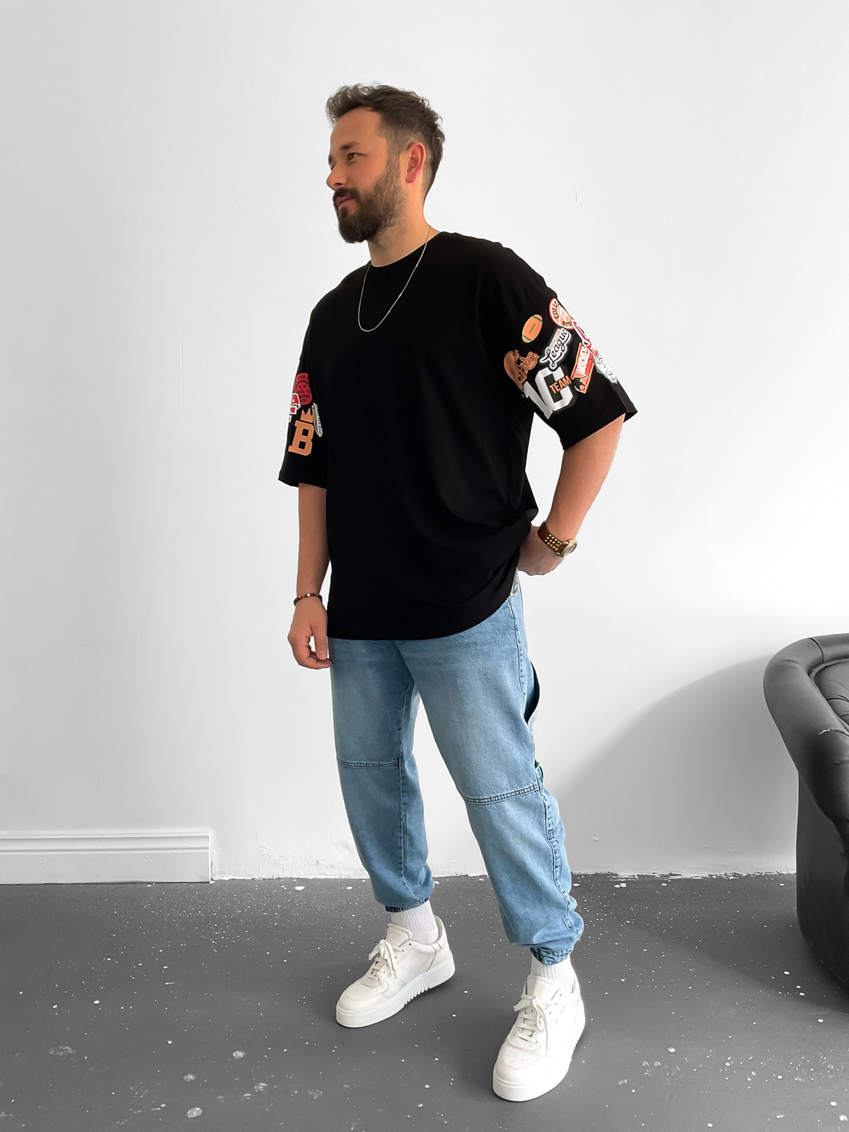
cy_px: 566
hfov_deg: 48.2
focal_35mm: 29
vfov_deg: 61.7
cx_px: 424
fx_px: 948
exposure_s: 1/120
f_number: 1.8
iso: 40
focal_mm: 3
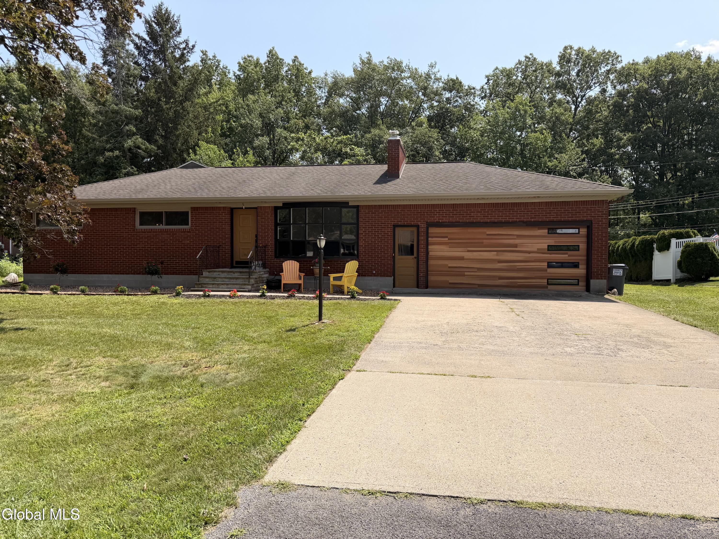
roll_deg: +0.5
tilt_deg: -0.6
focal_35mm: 24
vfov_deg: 56.8
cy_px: 270
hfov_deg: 71.6
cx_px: 360
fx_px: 498
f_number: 1.78
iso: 80
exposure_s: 1/3759
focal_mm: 6.76
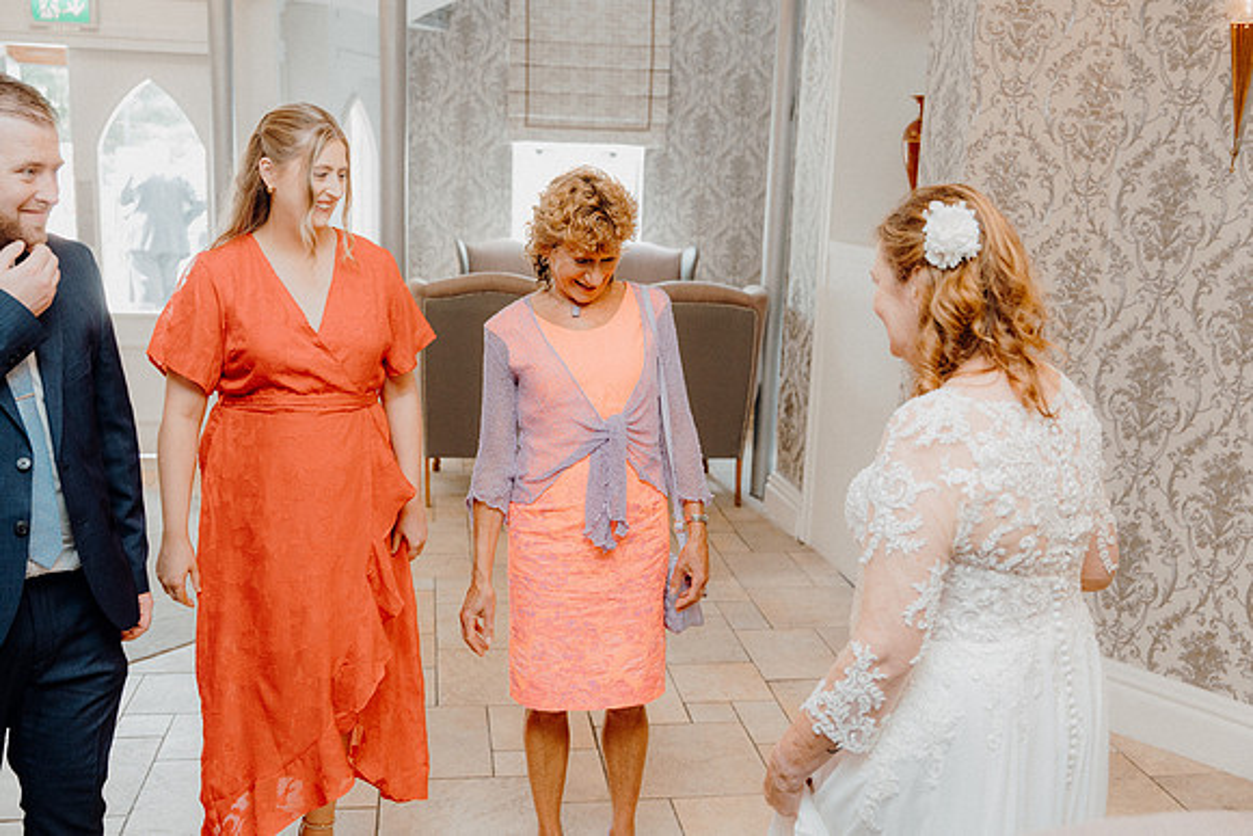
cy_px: 418
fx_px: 1253
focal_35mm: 36
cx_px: 626
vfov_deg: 36.9
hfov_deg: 53.1
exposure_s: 1/160
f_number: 3.5
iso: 2000
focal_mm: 36
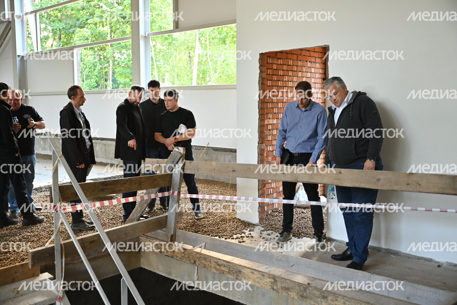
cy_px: 152
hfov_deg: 53.1
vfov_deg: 36.9
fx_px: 457
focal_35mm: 36
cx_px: 228
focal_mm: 36
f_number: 2.8
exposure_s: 1/160
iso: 1250
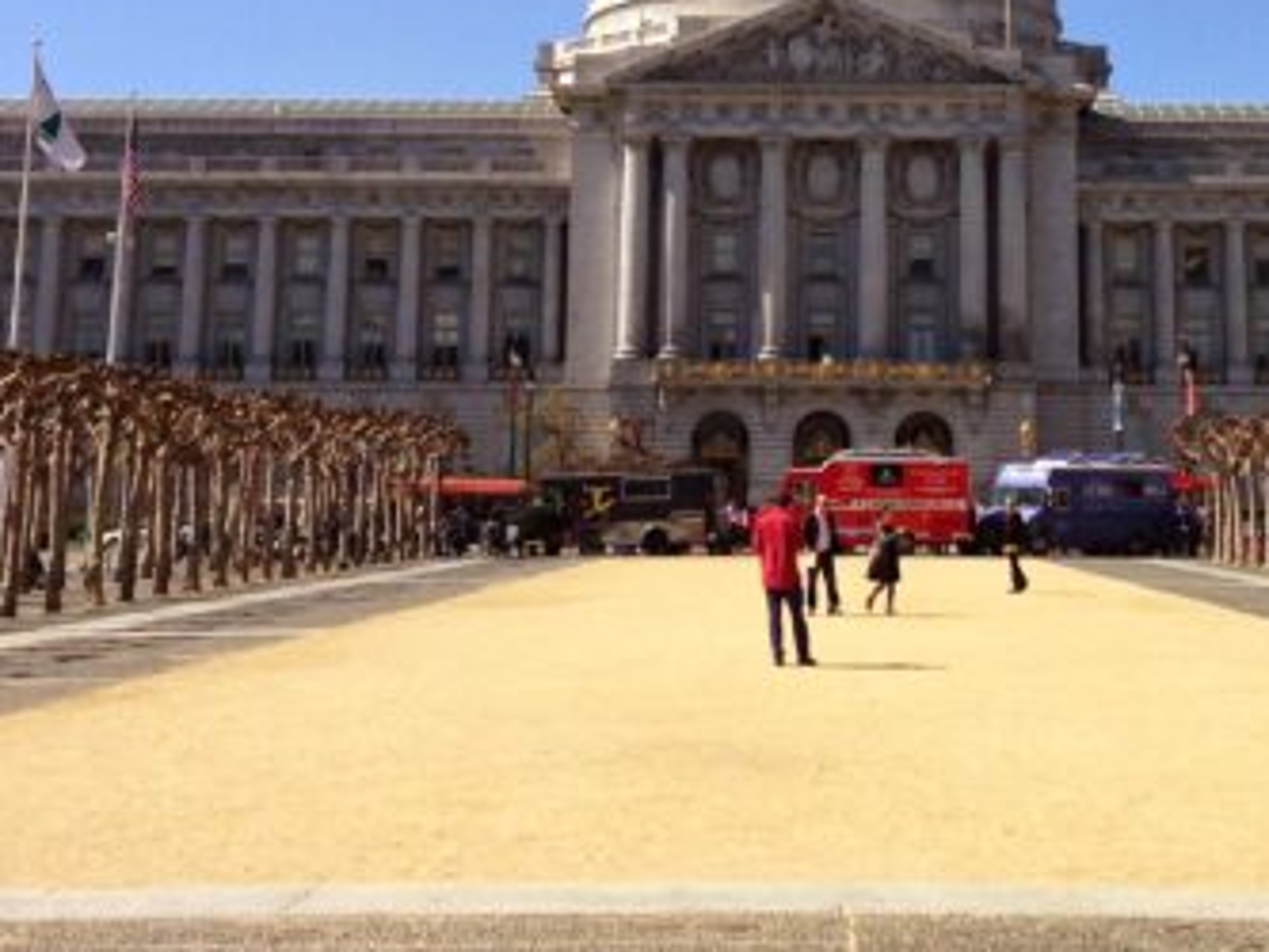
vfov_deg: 18.8
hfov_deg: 25.5
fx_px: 2787
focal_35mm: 76
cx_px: 823
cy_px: -42
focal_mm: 4.12
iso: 50
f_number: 2.4
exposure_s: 1/2008
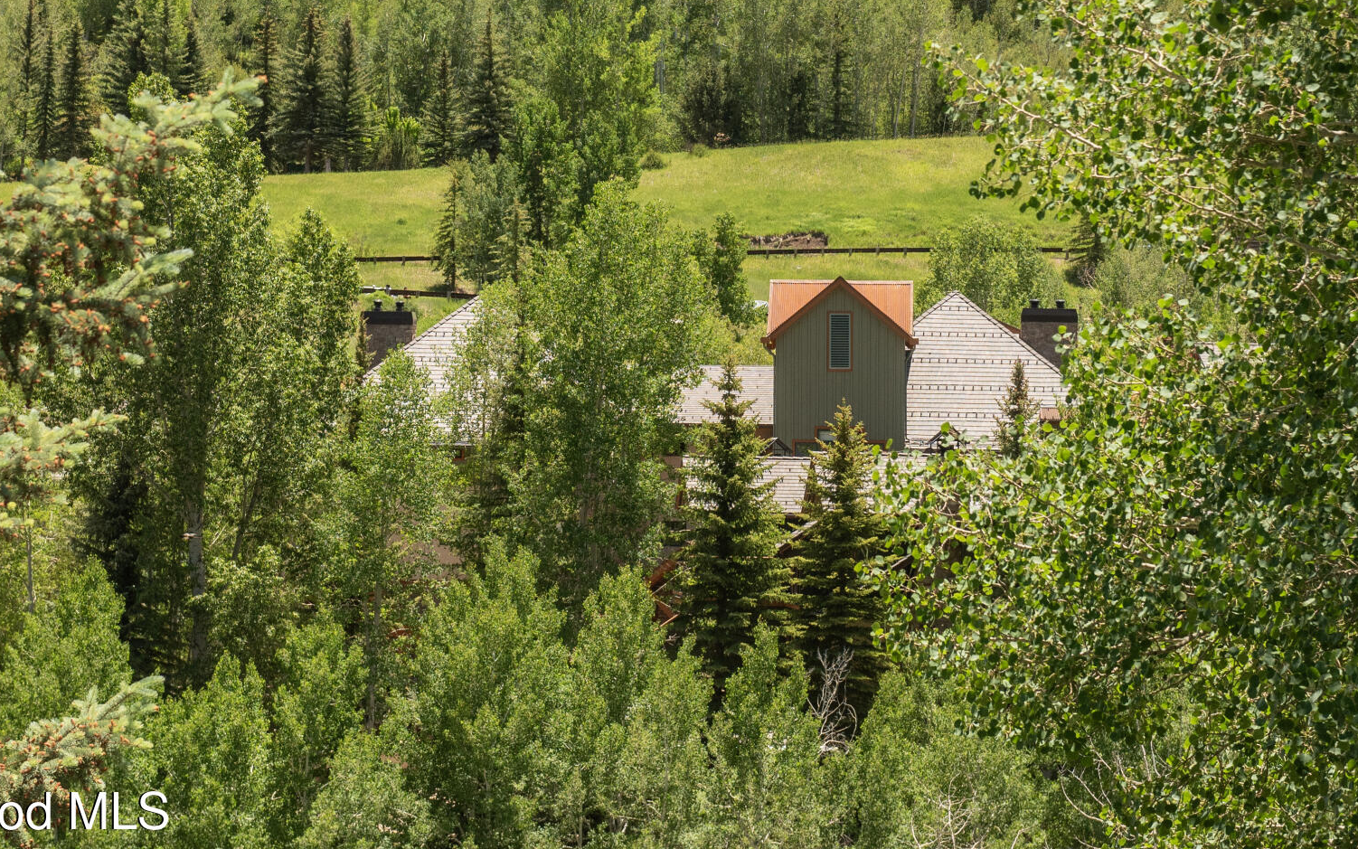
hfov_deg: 18.3
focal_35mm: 114
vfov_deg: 11.4
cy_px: -11
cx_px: 592
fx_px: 4219
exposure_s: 1/500
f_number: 7.1
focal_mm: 56
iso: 320
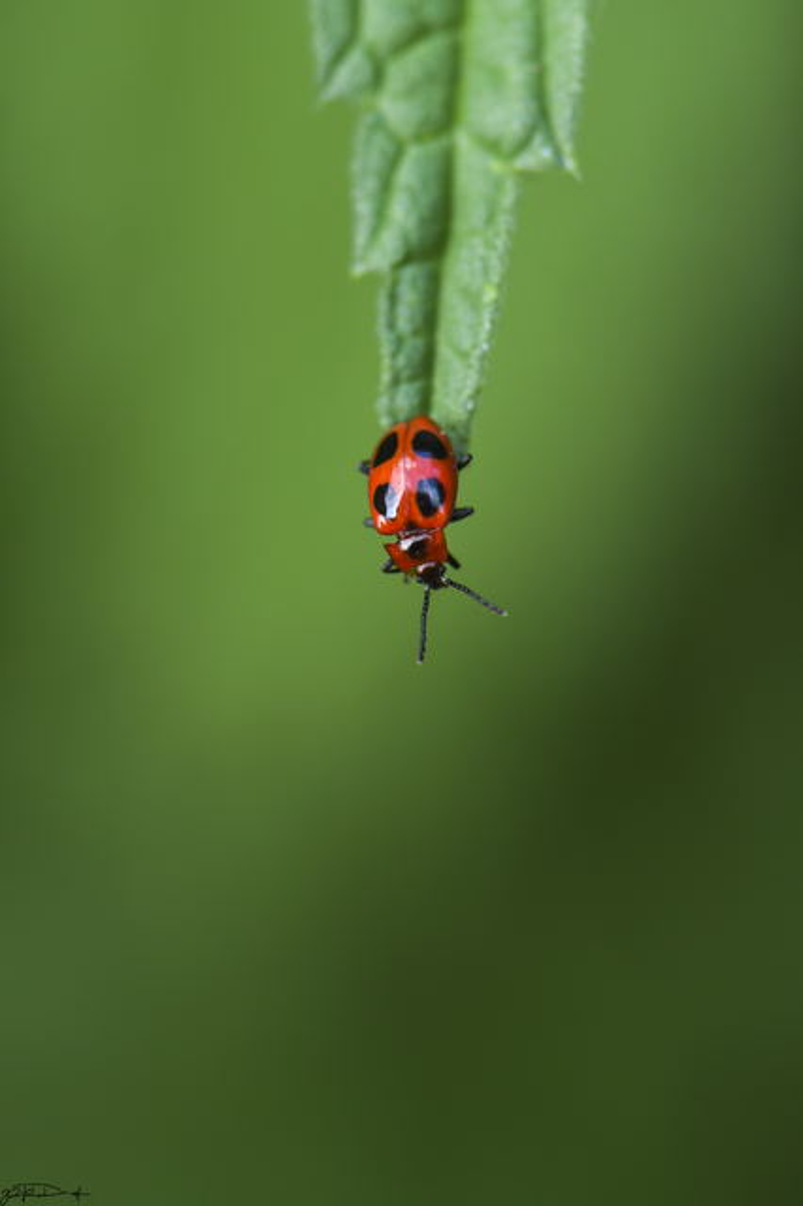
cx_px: 402
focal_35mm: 157
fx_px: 5258
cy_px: 603
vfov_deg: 13.1
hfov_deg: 8.7
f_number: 7.1
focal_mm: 105
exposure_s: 1/100
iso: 200
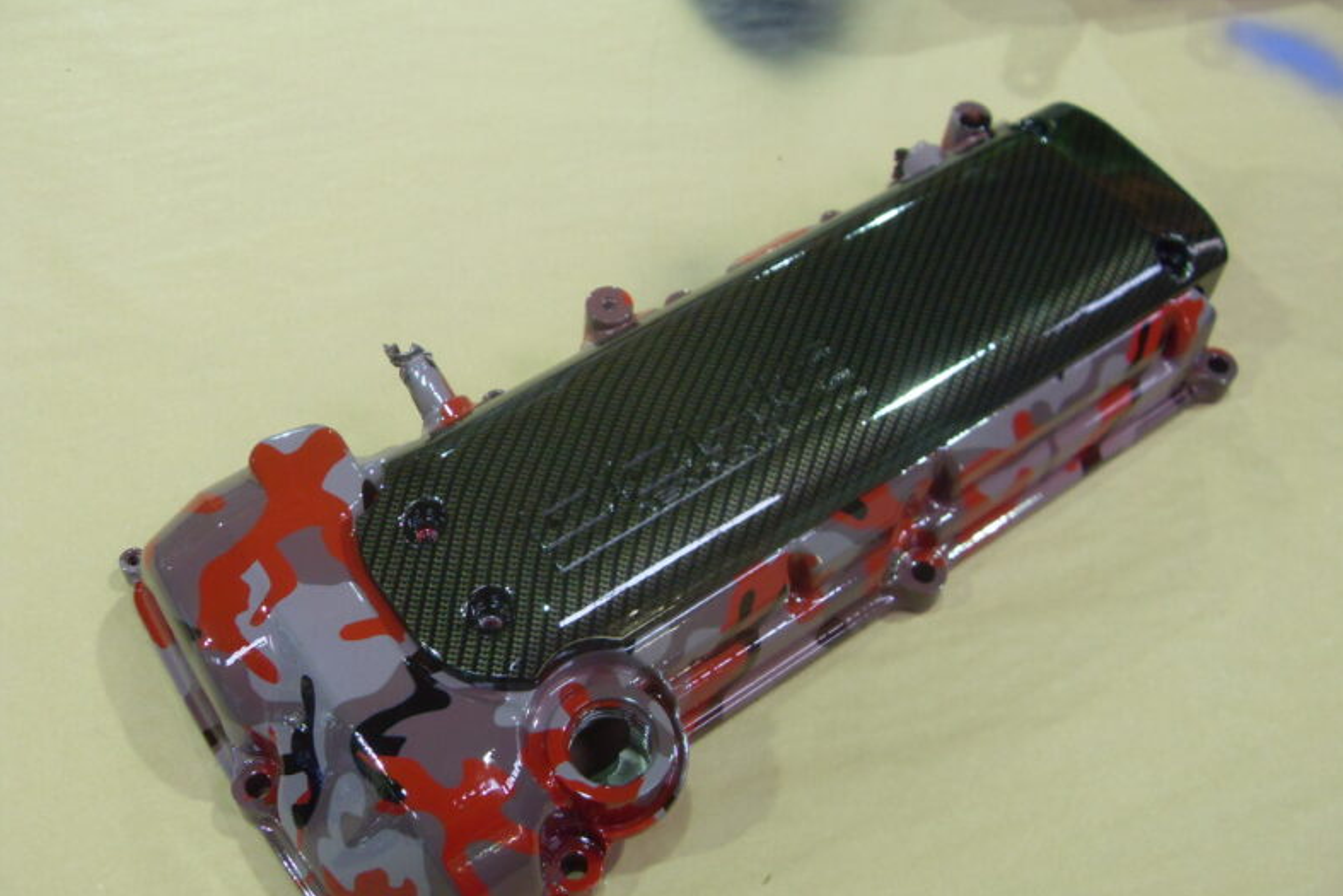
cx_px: 679
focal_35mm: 37
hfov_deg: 51.9
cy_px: 495
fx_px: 1380
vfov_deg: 35.9
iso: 200
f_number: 2.8
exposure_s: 1/20
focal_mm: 6.3
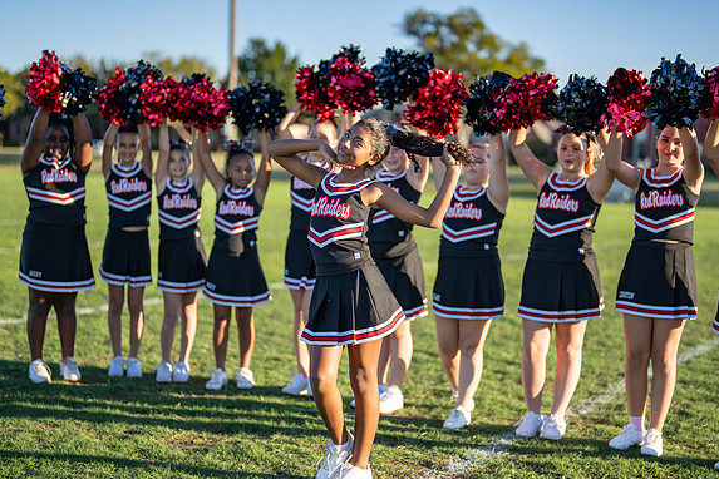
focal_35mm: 60
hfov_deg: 33.4
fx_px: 1198
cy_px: 278
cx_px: 364
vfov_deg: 22.6
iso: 160
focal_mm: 50
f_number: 1.2
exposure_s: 1/4000
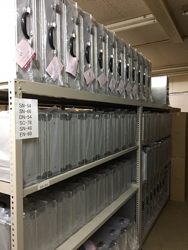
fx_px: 210
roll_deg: -0.1
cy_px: 125
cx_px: 94
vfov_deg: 61.6
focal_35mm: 29
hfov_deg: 48.2
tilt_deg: -1.9
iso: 200
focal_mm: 4.15
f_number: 2.2
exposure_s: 1/20
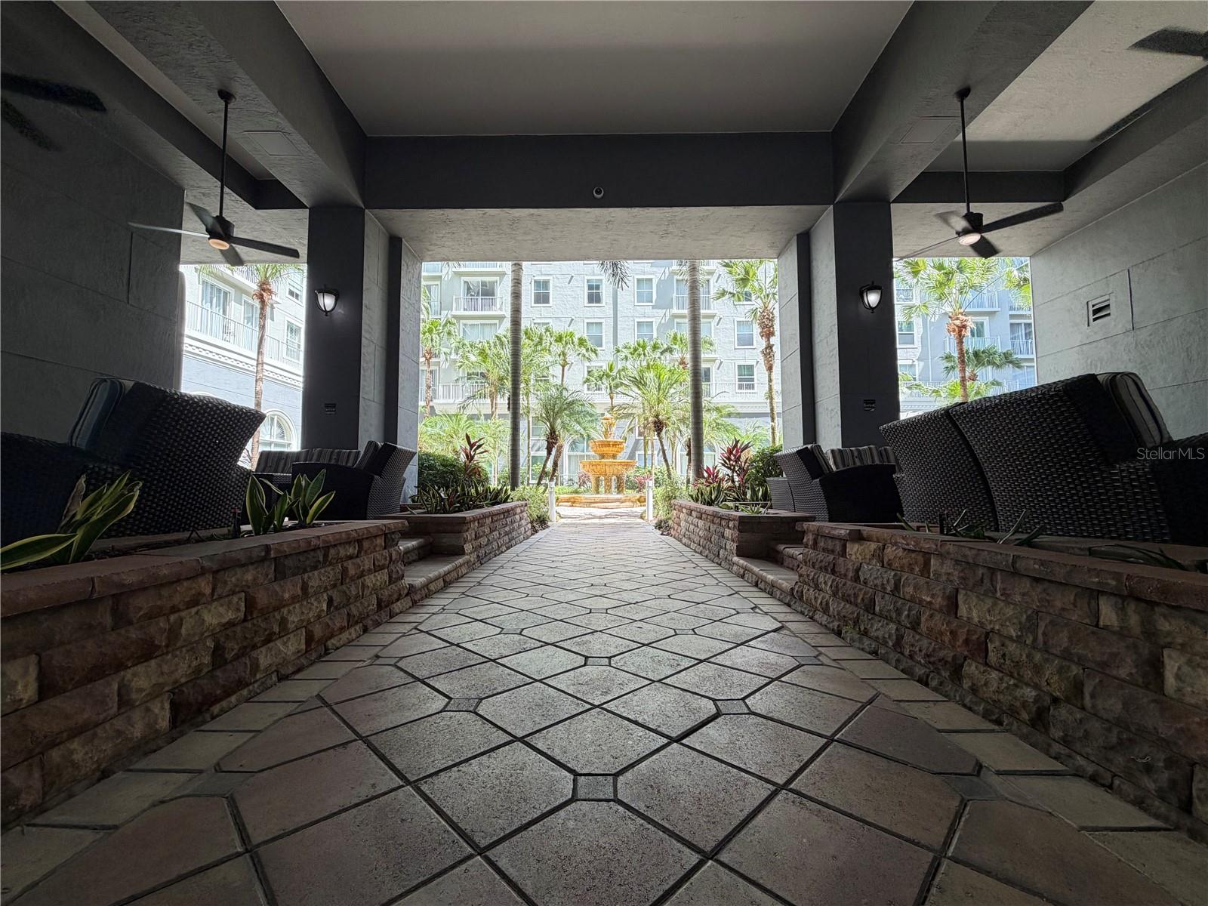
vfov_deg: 85.7
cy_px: 453
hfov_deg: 102.1
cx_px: 604
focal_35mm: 14
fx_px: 489
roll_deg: +0.2
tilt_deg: +3.4
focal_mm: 2.22
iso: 40
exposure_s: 1/155
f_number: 2.2
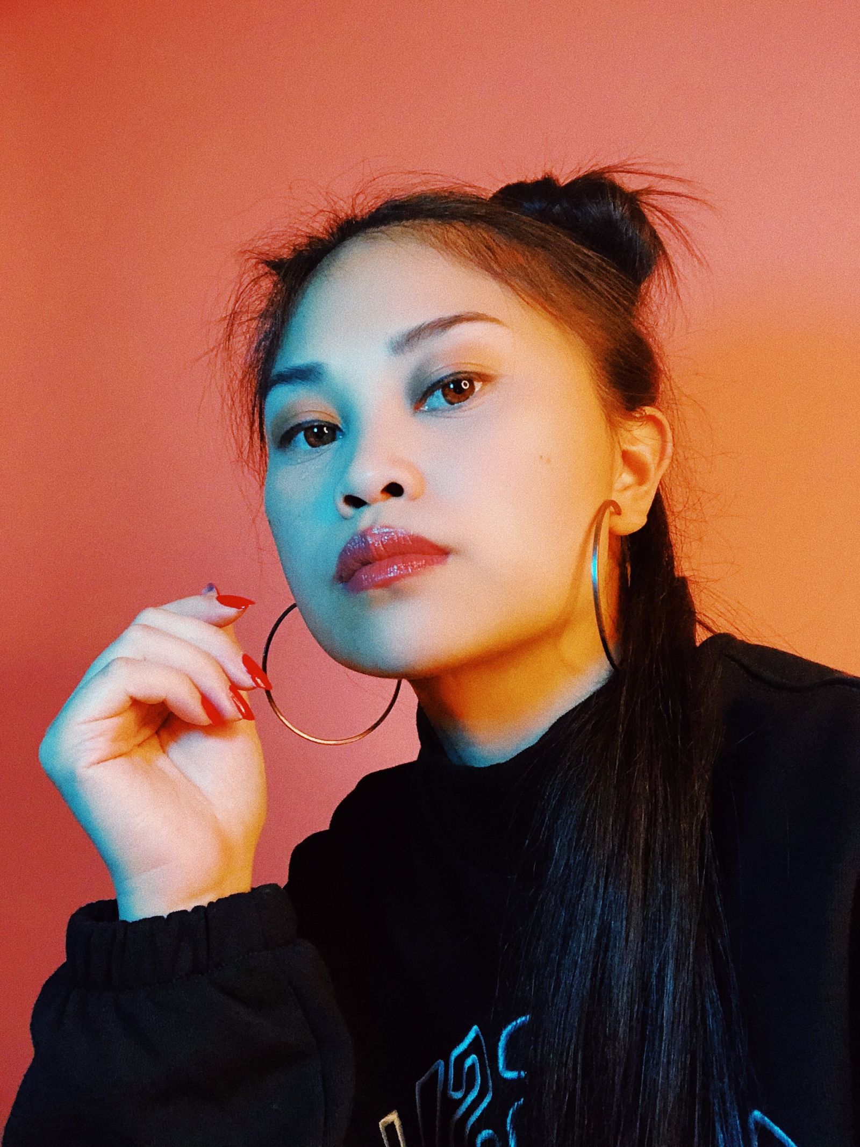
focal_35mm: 32
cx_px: 430
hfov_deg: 44.2
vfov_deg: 56.8
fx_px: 1060
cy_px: 574
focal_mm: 2.87
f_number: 2.2
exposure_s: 1/34
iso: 200
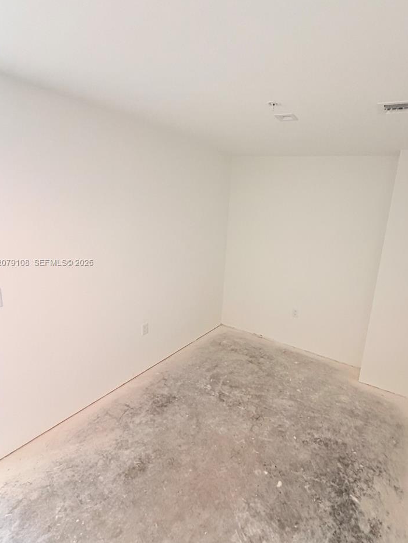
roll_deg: -6.2
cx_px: 247
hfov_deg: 70.8
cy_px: 263
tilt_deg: -13.3
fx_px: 283
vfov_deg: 87.7
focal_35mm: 18
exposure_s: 1/121
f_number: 2.2
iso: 320
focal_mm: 2.22
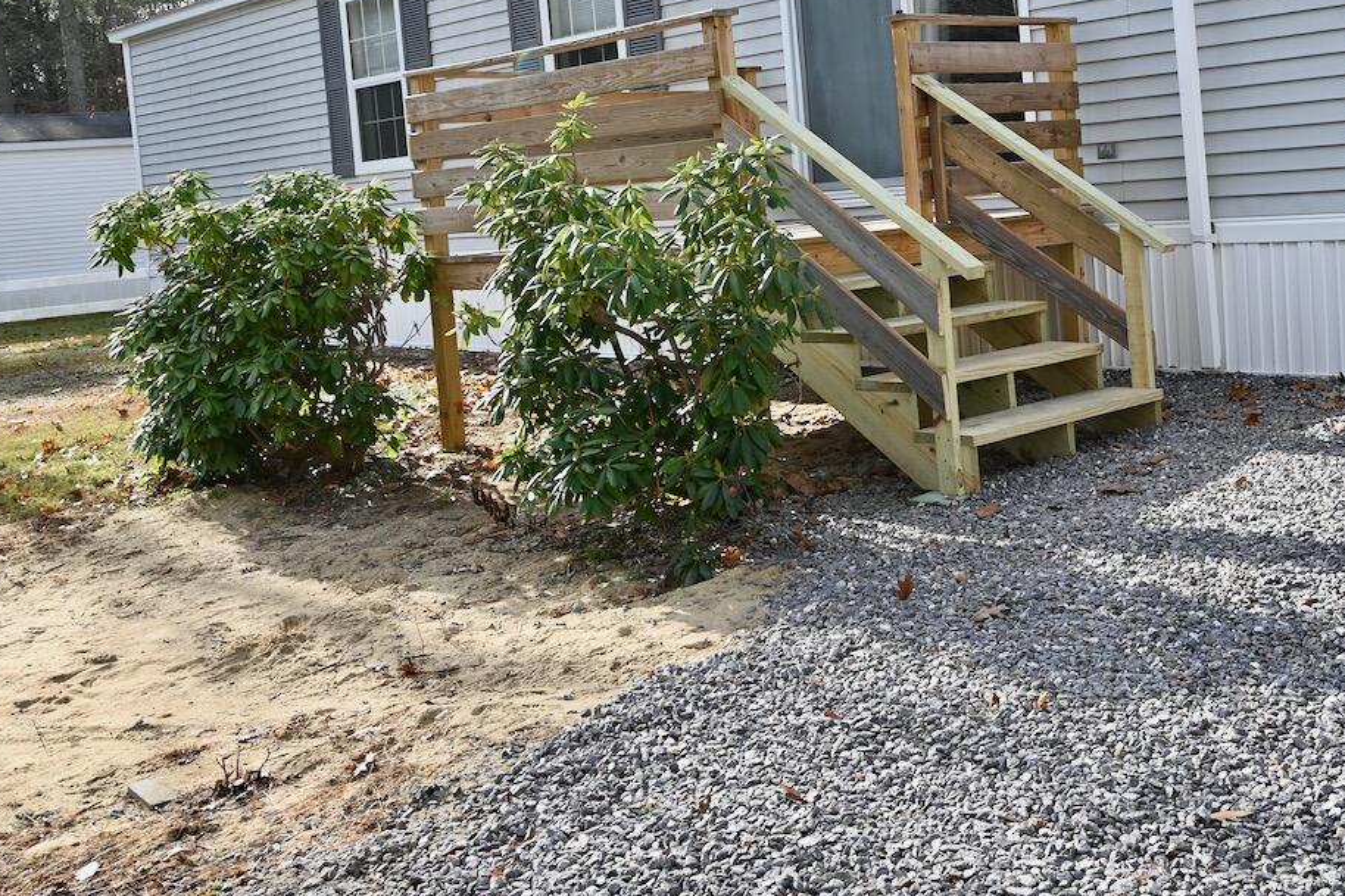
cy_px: 277
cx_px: 826
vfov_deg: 31.6
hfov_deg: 46.1
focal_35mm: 42
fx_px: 1569
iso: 200
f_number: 8
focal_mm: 30
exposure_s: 1/250
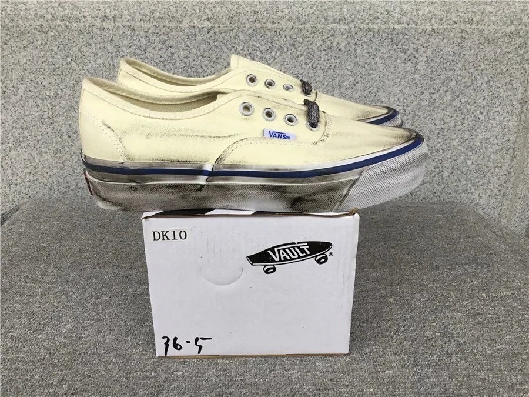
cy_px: 198
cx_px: 264
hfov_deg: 58.4
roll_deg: -0.1
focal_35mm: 31
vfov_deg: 45.4
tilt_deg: -22.2
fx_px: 474
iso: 32
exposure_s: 1/100
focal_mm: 3.3
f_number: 2.4
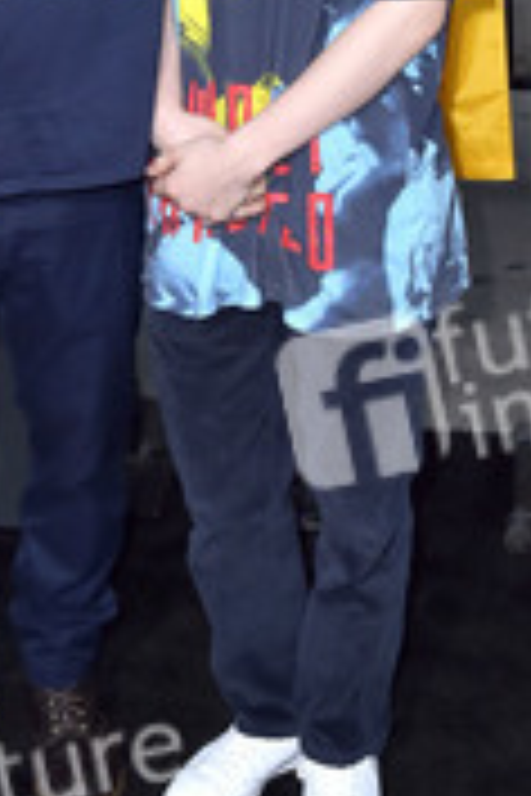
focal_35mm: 86
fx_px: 1903
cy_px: 157
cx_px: 101
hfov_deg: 15.8
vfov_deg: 23.3
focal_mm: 38
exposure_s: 1/250
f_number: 6.3
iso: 640
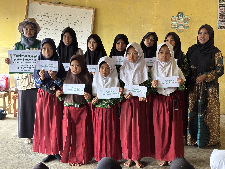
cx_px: 112
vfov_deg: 28.0
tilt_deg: -8.3
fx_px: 338
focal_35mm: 52
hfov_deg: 36.8
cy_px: 84
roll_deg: +0.5
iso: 200
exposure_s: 1/40
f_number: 1.6
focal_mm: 5.96
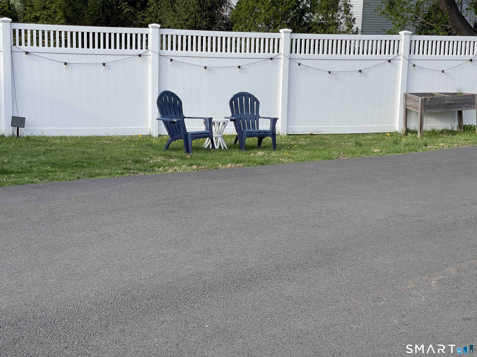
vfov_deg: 22.9
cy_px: 178
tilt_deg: -10.0
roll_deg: -0.8
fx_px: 882
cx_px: 238
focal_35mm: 64
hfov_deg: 30.3
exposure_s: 1/461
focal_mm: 7.5
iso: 20
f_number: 2.2
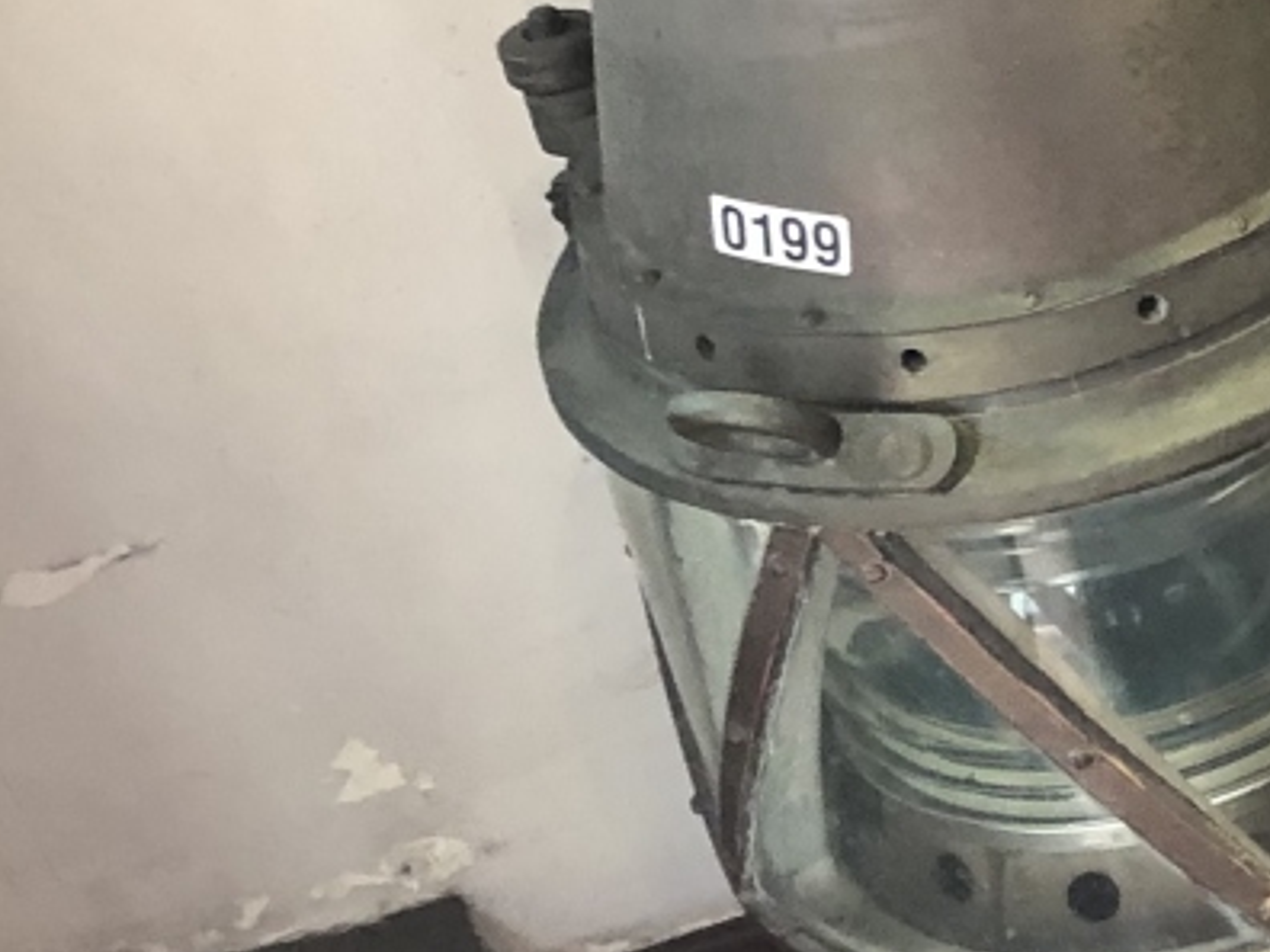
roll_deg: +7.8
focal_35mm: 113
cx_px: 2129
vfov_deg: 13.1
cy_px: 356
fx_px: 4146
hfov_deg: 15.5
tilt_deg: -33.3
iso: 64
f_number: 1.8
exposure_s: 1/17
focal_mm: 3.99
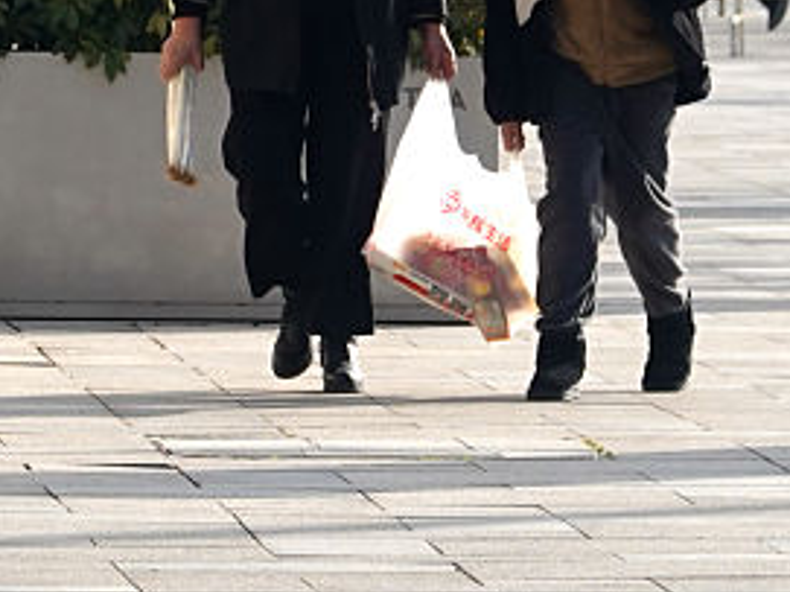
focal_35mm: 851
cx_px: 347
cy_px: 111
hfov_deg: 2.3
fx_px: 19413
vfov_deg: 1.7
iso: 100
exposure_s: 1/400
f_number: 4.5
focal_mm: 72
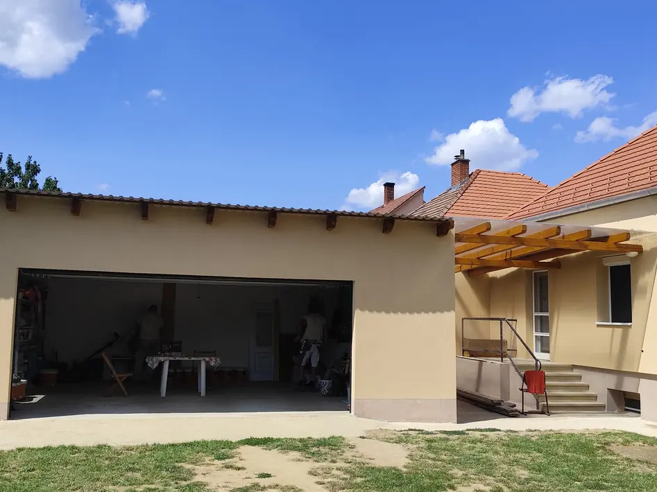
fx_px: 645
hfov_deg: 54.0
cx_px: 330
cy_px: 247
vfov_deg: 41.8
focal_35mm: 34
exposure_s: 1/926
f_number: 1.65
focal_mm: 6.14
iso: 50
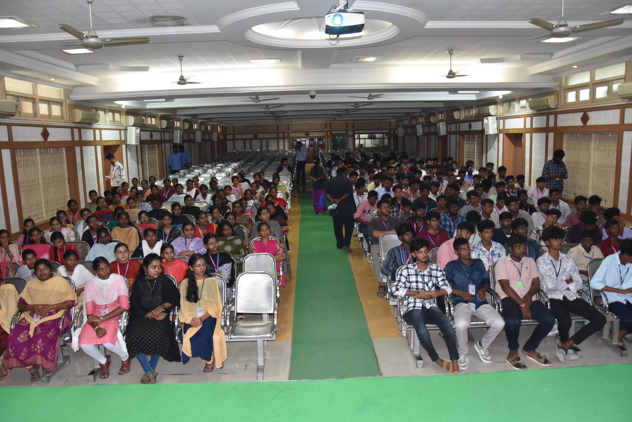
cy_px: 218
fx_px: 492
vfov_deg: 46.4
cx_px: 305
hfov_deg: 65.4
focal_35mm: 28
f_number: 3.5
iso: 800
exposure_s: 1/60
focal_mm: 18
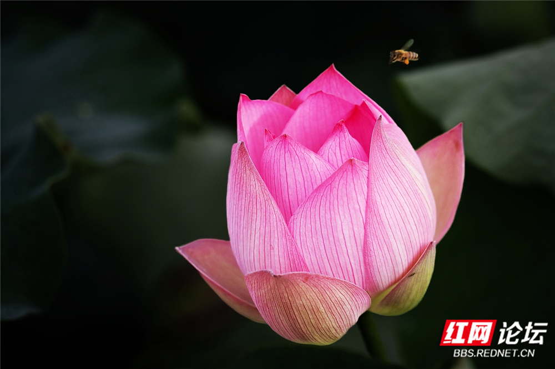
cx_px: 278
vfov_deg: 6.9
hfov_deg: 10.3
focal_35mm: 200
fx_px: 3082
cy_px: 184
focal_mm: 200
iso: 1600
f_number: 5.6
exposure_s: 1/1000
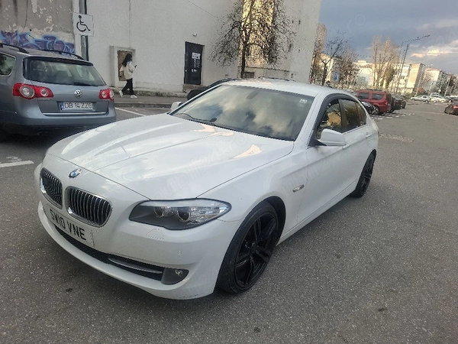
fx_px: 304
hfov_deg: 73.9
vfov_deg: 58.9
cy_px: 172
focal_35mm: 23
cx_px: 229
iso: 50
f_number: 1.8
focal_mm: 5.54
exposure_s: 1/250
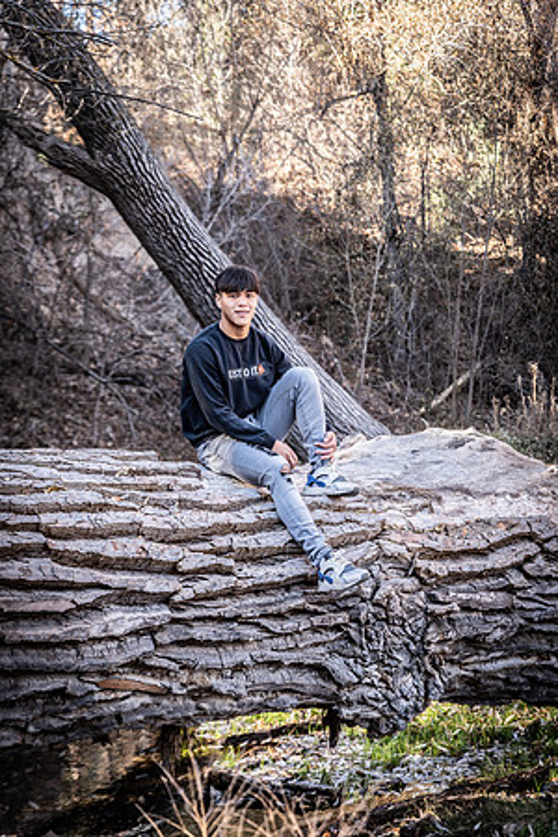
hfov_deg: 19.5
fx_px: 1627
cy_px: 418
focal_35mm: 70
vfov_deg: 28.8
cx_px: 279
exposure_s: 1/125
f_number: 3.2
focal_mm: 70
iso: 125
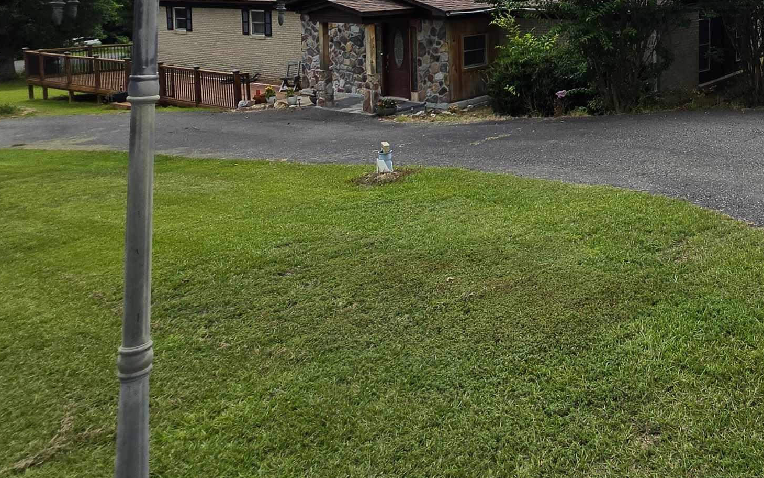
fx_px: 604
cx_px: 704
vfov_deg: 39.4
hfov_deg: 55.0
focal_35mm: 29
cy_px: 31
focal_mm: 2.2
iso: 32
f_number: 1.9
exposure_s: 1/1328
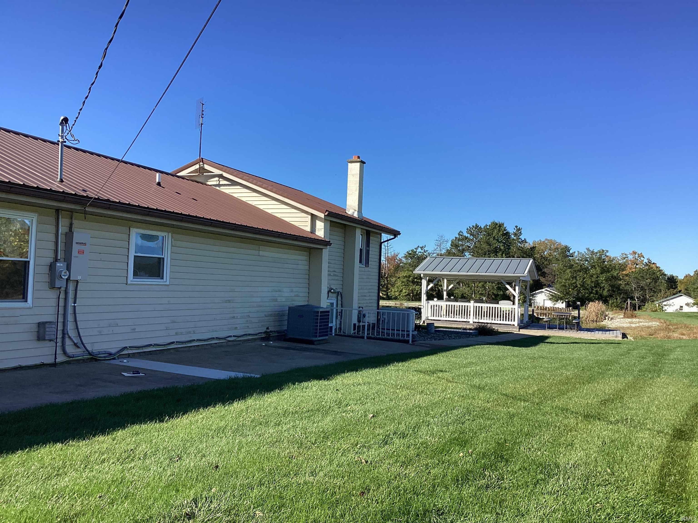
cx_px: 349
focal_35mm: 31
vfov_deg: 45.4
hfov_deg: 58.4
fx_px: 625
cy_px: 262
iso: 25
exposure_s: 1/959
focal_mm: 3.3
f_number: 2.4
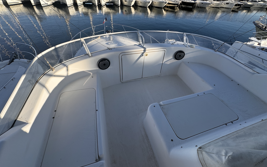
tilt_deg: -38.1
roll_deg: -2.7
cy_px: 76
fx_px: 109
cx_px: 134
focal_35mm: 15
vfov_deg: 74.6
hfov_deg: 101.5
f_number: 2.2
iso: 50
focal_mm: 2.22
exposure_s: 1/921
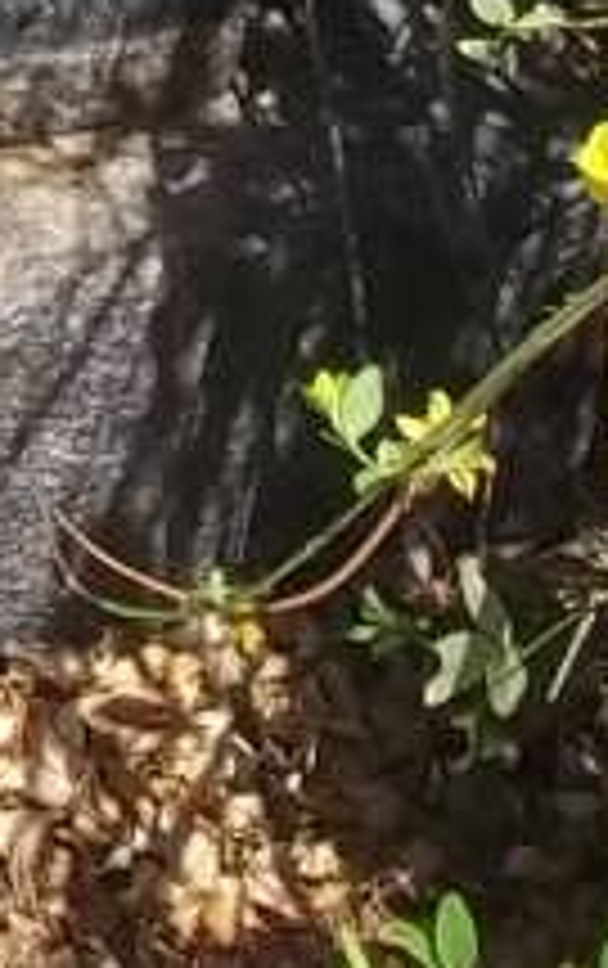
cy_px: -729
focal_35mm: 189
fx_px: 4994
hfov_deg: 6.8
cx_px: -450
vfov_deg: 10.5
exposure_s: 1/400
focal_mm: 5.7
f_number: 5.5
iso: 80
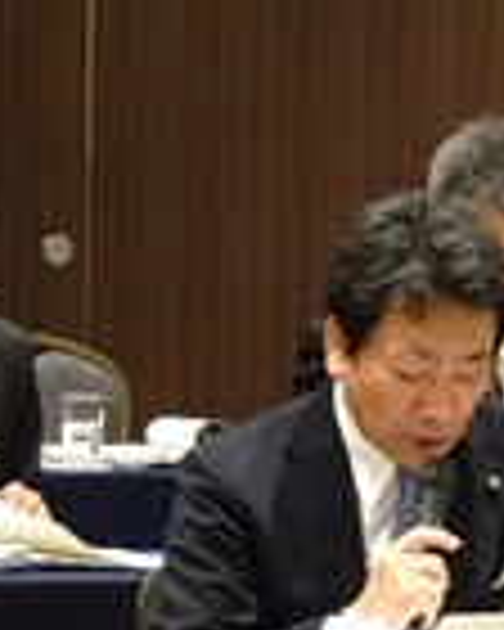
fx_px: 8819
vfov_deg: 4.1
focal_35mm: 473
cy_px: 315
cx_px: 778
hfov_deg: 3.3
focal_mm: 32.24
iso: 800
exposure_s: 1/15
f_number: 5.6
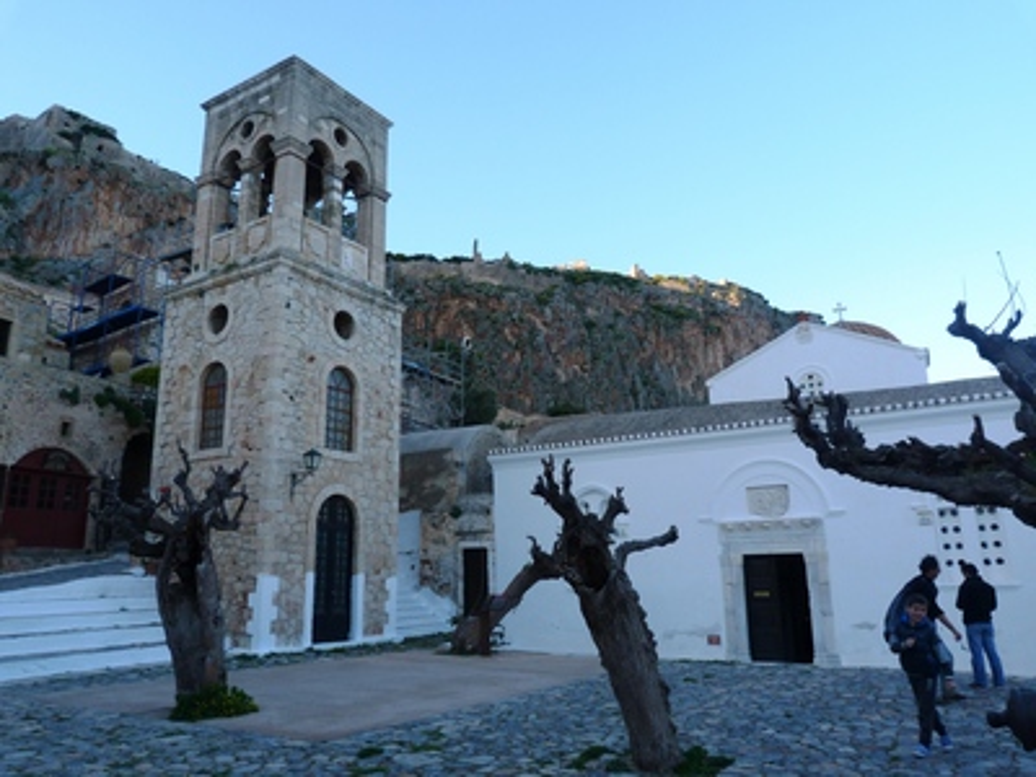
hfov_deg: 69.4
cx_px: 518
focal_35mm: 25
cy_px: 388
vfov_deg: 54.9
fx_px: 748
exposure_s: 1/125
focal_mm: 4.5
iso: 80
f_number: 3.6
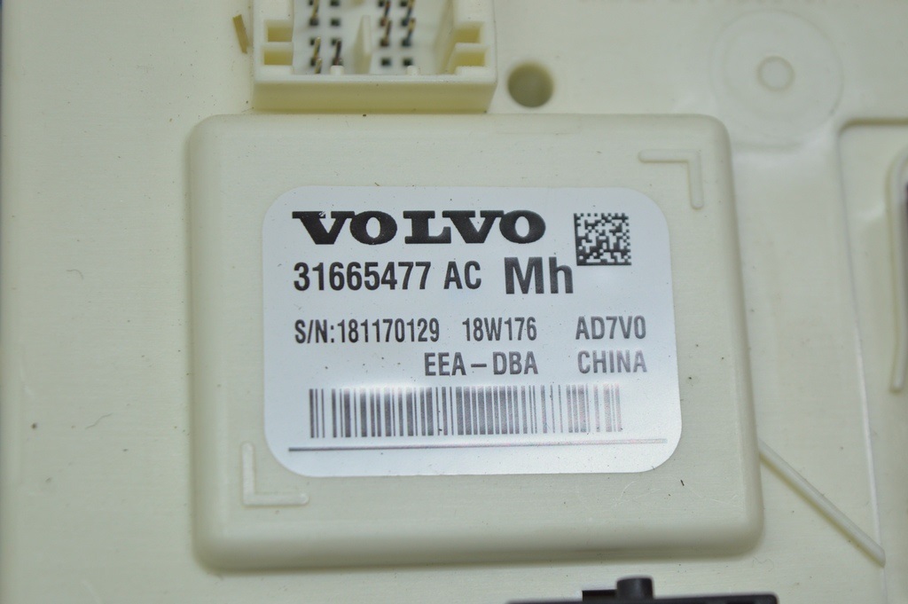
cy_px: 302
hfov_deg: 24.6
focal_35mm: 82
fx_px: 2079
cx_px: 454
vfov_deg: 16.5
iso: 400
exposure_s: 1/50
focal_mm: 55
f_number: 5.6
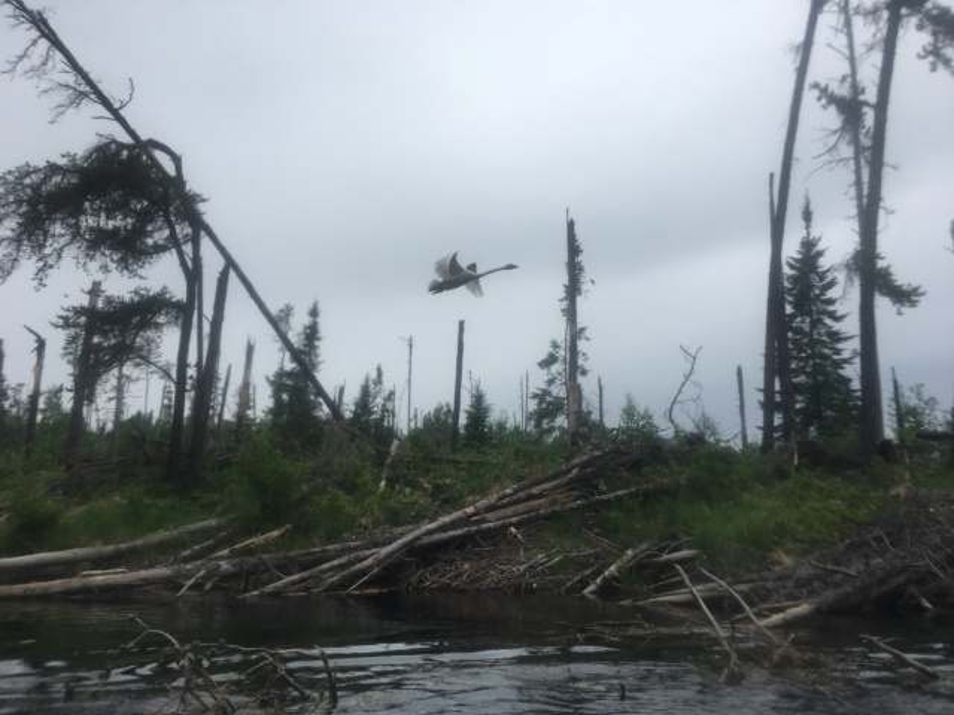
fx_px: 799
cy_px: 358
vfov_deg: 48.2
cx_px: 477
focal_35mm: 29
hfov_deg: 61.7
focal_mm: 4.15
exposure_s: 1/739
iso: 25
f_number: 2.2
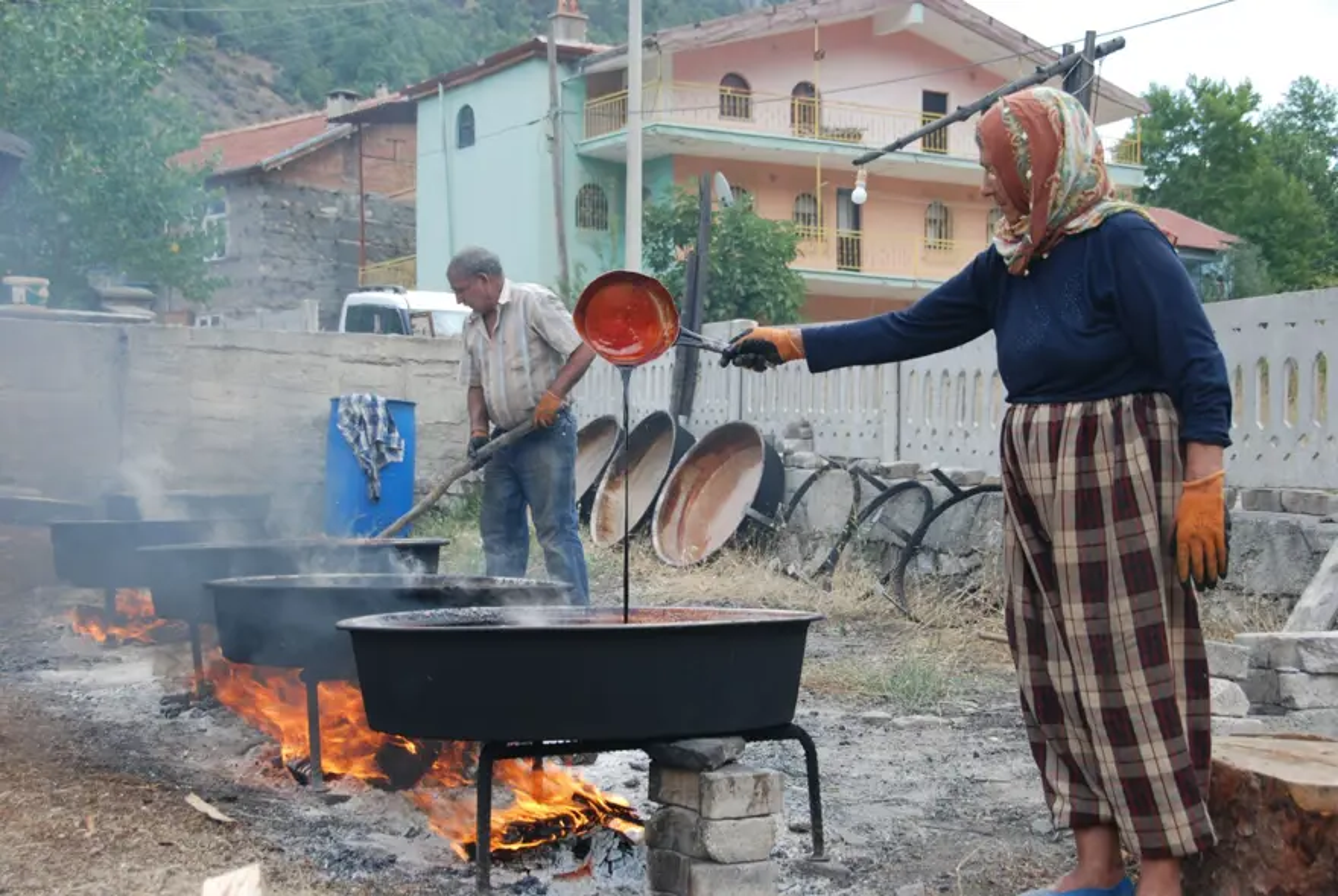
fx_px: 1953
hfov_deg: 37.8
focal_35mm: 52
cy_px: 448
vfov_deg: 25.8
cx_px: 669
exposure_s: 1/125
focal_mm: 35
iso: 100
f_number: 5.6
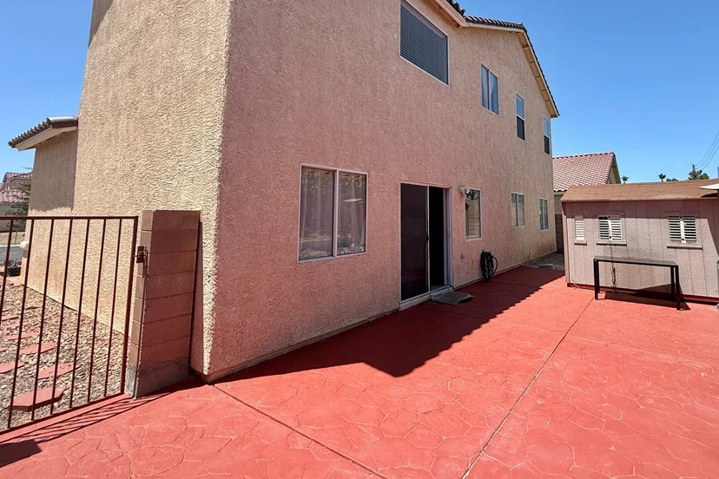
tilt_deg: +7.8
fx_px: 359
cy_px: 172
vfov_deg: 66.1
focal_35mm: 18
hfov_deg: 89.2
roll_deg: -0.1
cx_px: 419
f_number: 2.2
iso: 50
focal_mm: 2.22
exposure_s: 1/1125
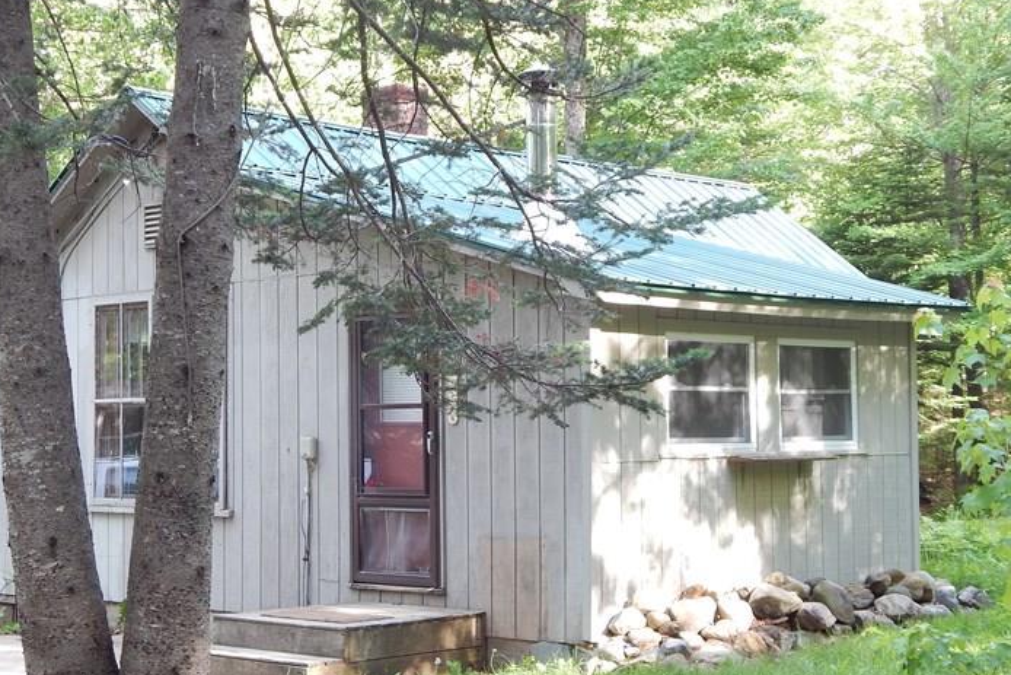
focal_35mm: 66
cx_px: 383
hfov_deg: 30.4
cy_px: 381
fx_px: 1854
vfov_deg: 20.6
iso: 140
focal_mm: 7.7
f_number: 3.6
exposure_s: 1/30
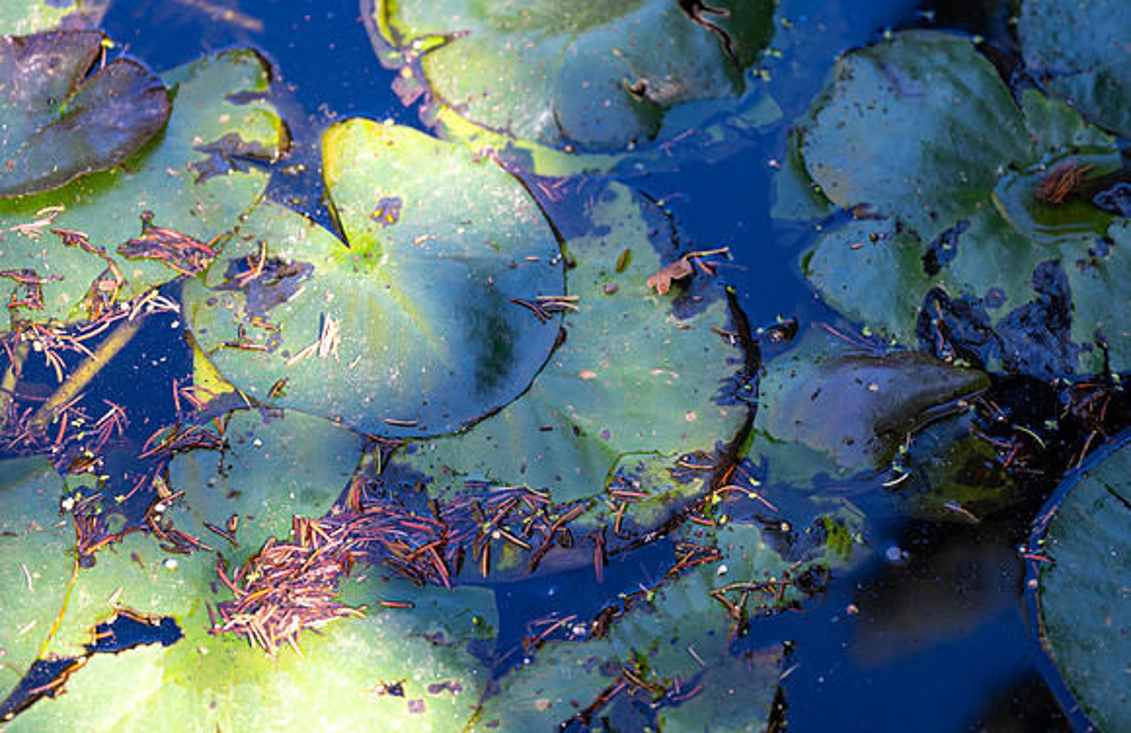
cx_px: 602
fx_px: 2731
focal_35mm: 88
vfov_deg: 15.3
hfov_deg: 23.4
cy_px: 265
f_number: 2.8
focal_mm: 70
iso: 100
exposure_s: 1/100
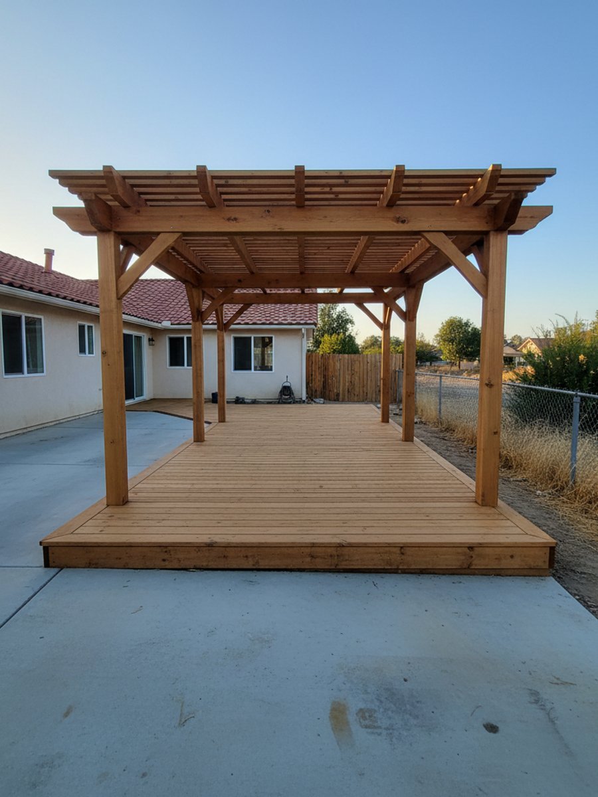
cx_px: 299
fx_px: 553
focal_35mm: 24
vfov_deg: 71.6
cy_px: 398
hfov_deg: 56.8
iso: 825
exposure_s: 1/419
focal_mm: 6.8
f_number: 1.68
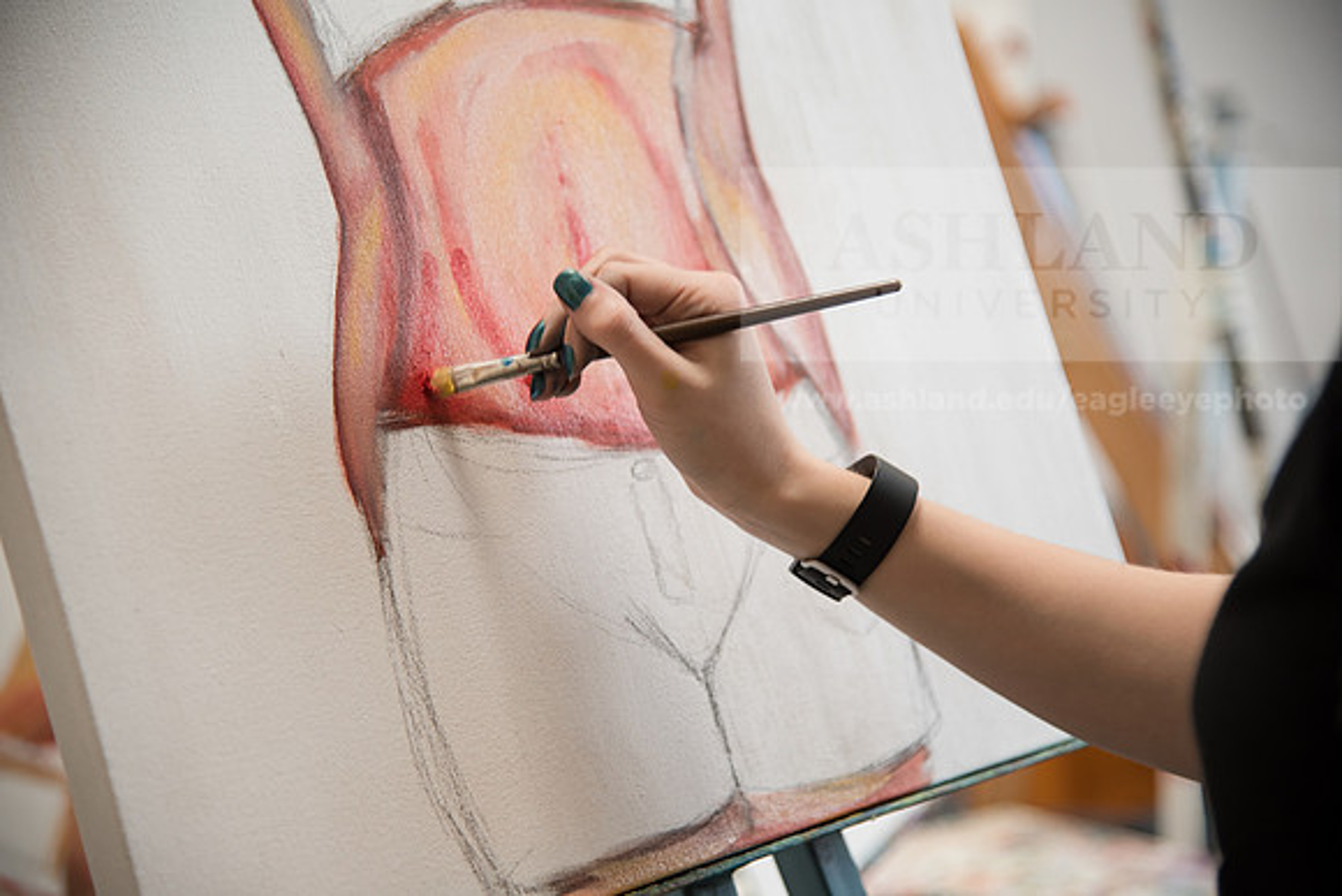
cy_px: 448
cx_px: 671
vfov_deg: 15.9
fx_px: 3206
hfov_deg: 23.6
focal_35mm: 86
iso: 800
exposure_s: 1/160
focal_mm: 86
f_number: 4
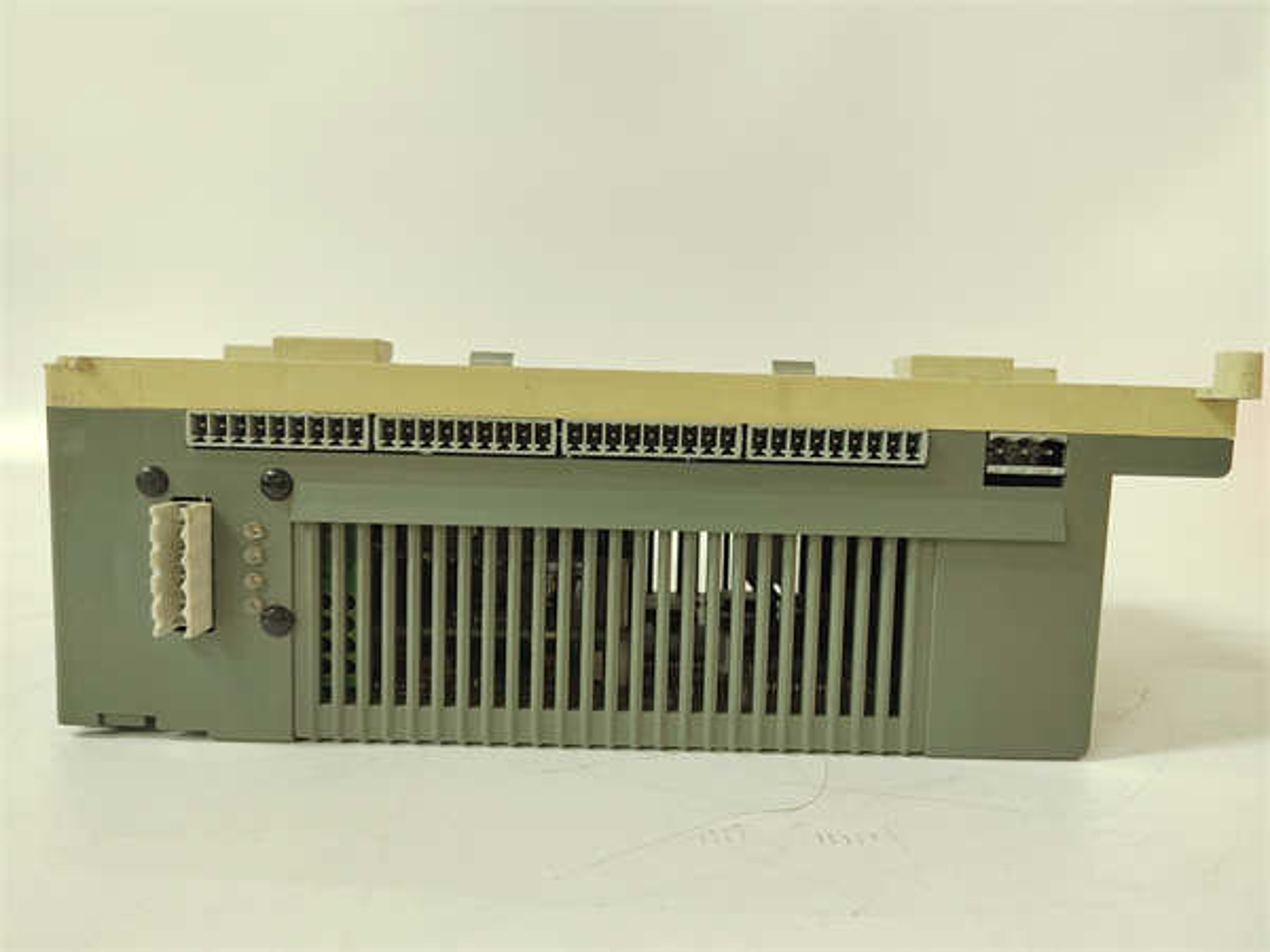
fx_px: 844
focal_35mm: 23
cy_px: 476
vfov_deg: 58.9
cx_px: 635
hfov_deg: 73.9
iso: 1550
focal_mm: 5.52
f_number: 1.9
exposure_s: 1/50
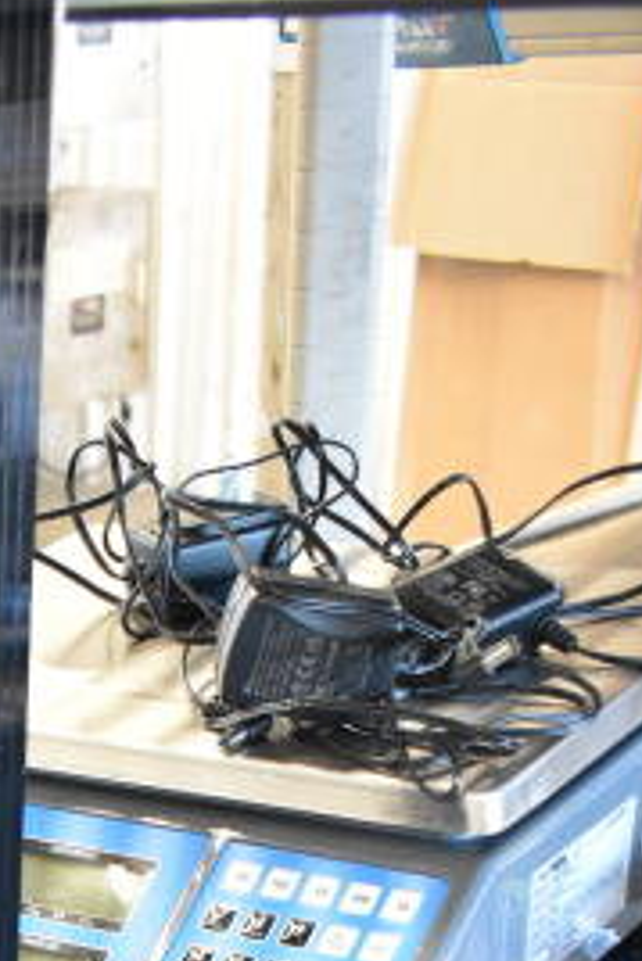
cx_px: -409
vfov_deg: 18.8
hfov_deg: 13.7
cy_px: 1553
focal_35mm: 92
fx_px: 2458
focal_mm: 18
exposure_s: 1/30
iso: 1600
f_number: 4.5
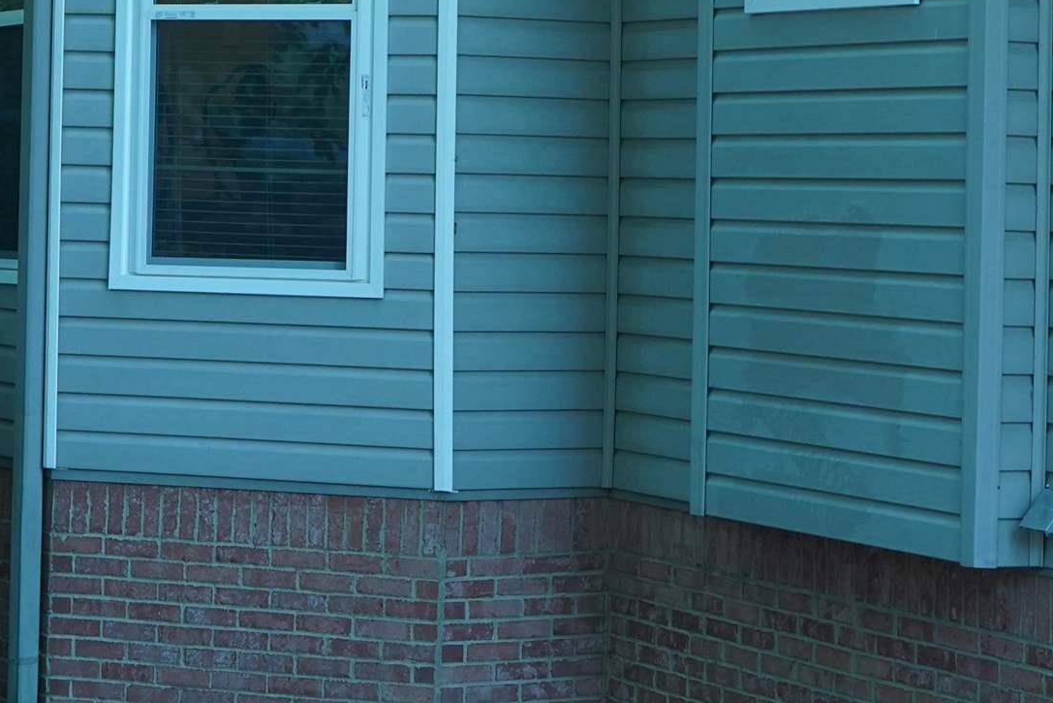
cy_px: 36
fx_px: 3305
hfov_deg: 18.1
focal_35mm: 113
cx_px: 354
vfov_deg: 12.0
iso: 1250
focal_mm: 40
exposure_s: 1/250
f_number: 4
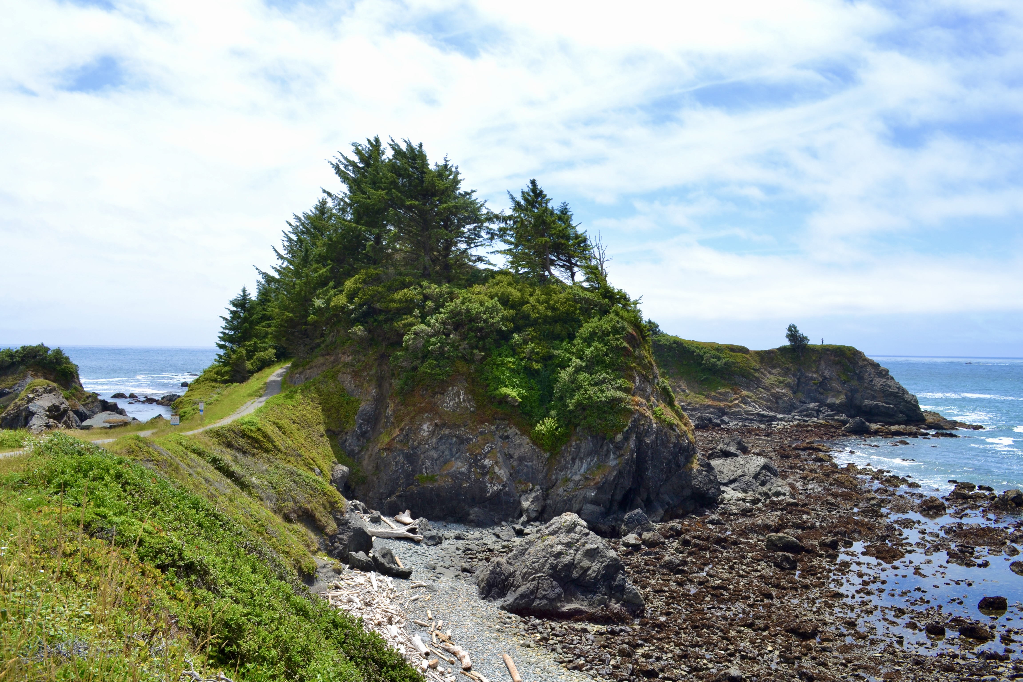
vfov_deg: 47.9
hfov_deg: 67.4
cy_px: 341
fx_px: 767
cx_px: 512
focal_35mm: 27
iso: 100
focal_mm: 18
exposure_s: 1/250
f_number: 7.1
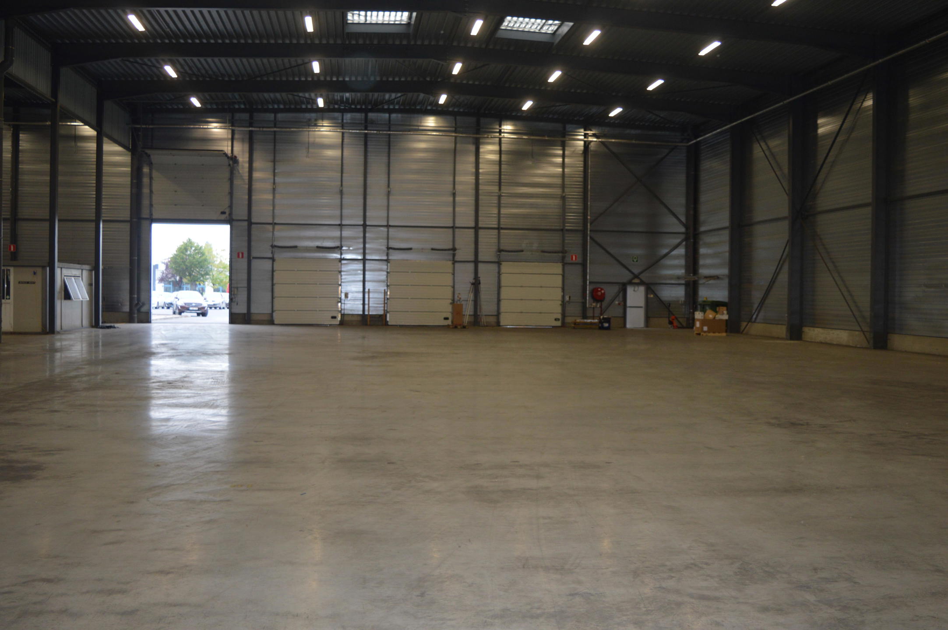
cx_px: 474
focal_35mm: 34
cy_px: 315
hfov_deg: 55.1
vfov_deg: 38.3
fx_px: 908
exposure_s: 1/100
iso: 400
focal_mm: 23
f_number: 4
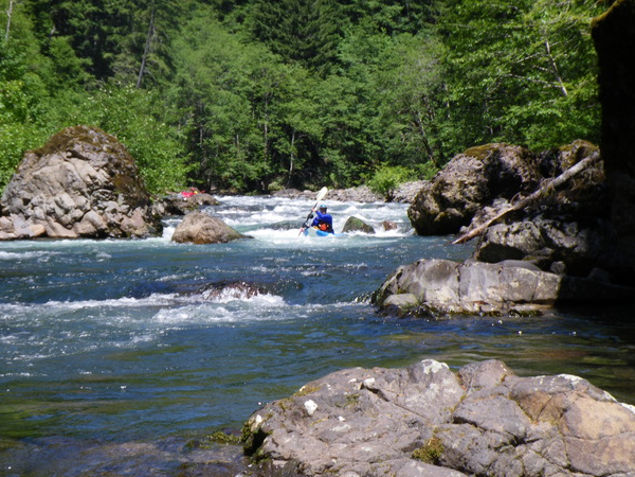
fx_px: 1247
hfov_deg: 28.6
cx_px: 308
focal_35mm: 68
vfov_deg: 21.6
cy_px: 244
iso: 50
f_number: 5.3
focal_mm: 9.1
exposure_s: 1/125
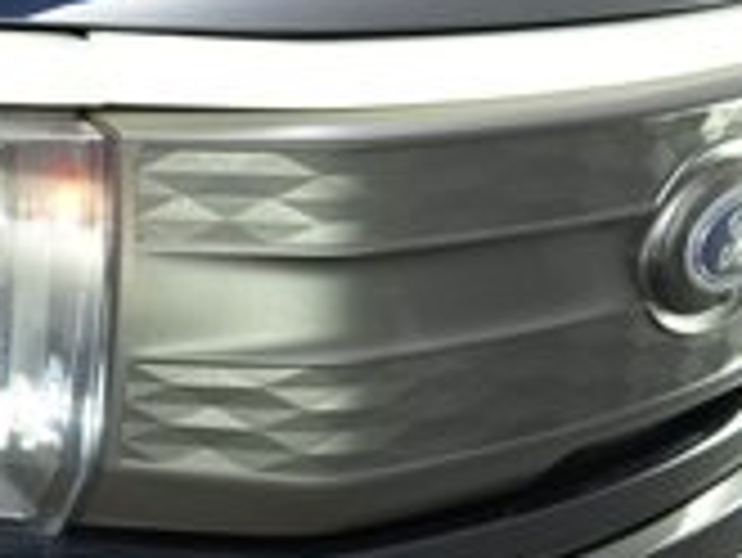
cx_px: -490
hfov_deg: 17.9
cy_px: 243
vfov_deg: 15.9
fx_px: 1995
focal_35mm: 93
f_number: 3.2
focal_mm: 25
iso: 1600
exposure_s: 1/160
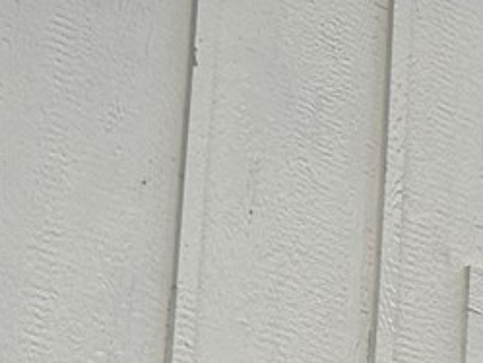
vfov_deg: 7.8
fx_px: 2583
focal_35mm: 185
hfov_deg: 9.1
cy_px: 664
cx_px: 1325
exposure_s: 1/2028
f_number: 1.78
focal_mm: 6.86
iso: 80
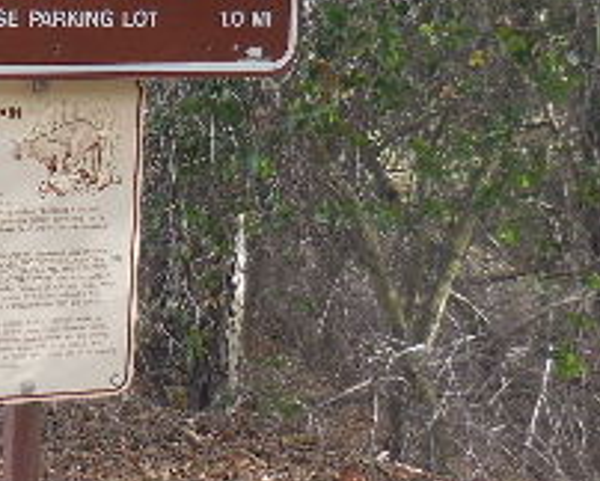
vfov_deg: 15.9
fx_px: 1671
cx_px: 62
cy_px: -55
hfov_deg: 20.0
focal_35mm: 94
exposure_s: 1/50
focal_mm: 4.5
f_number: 3.3
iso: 125
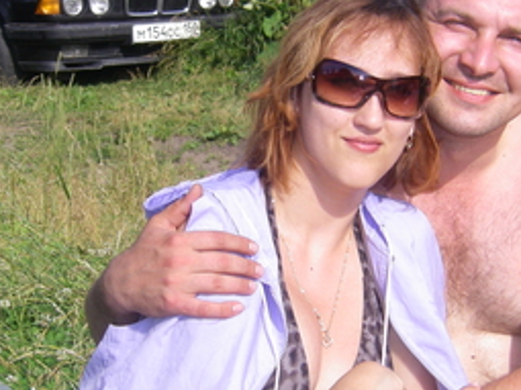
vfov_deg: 9.8
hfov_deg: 13.1
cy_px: 175
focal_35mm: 151
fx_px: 2272
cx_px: 274
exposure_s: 1/400
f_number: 3.8
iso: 80
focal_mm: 11.5
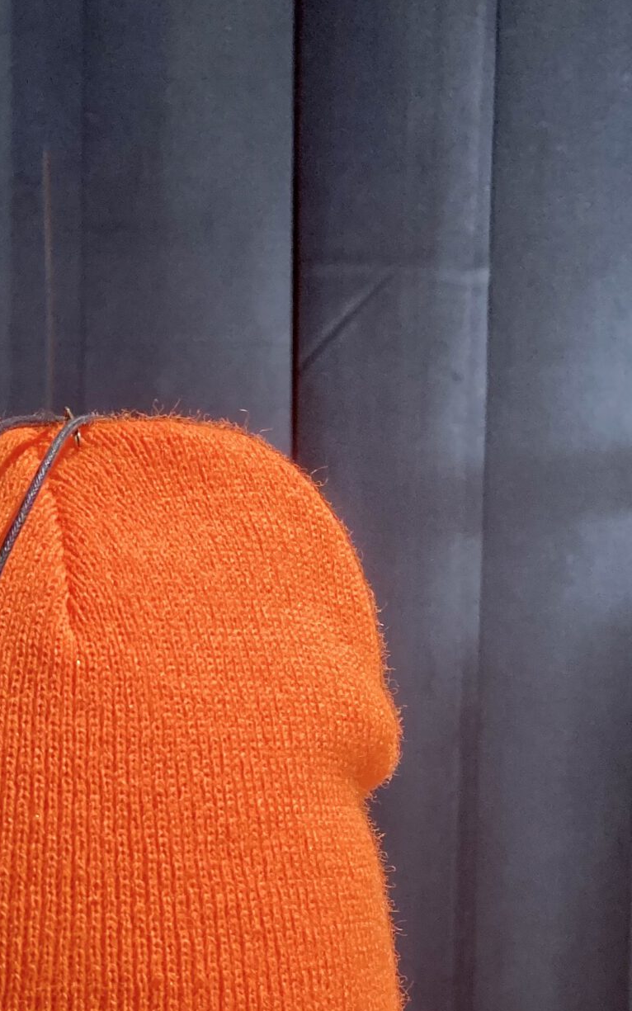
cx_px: -2
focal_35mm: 62
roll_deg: +0.1
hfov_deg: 20.3
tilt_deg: -6.1
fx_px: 1708
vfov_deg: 31.4
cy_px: 916
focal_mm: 3.99
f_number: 1.8
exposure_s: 1/50
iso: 160
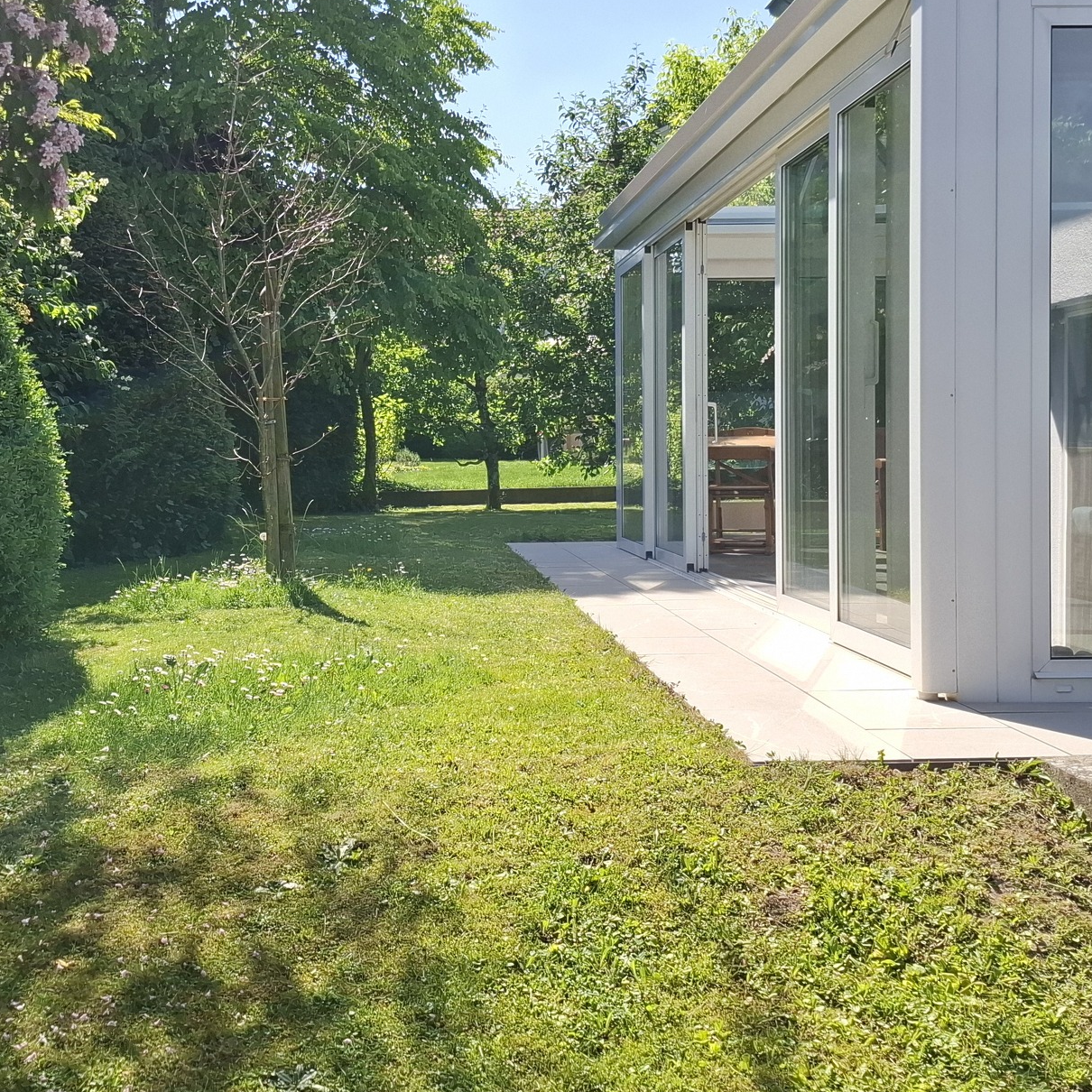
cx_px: 490
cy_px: 465
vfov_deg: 39.1
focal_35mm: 43
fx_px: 1535
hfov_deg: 39.1
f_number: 1.8
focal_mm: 5.54
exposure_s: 1/1751
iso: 50
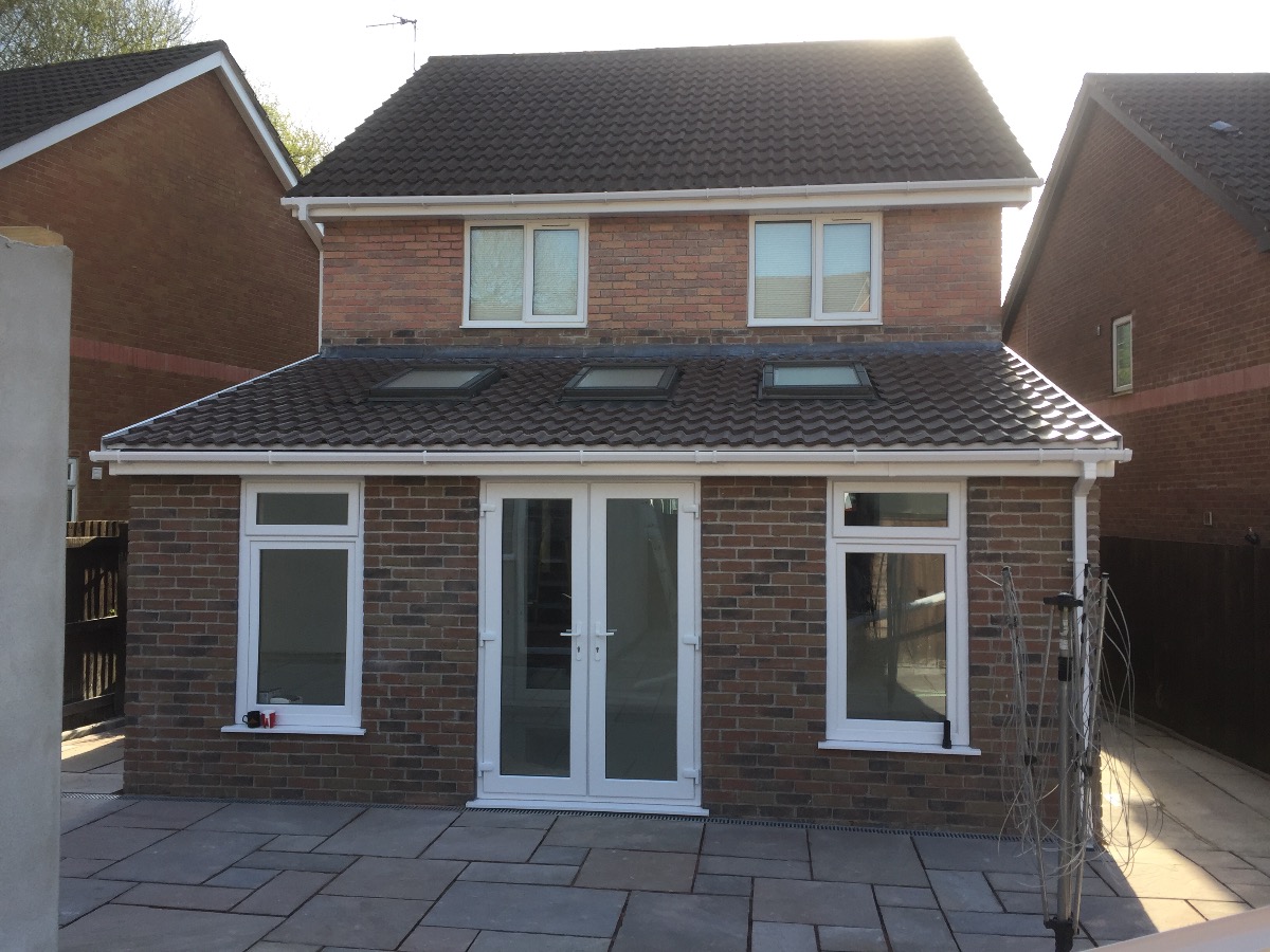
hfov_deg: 61.7
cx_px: 635
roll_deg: -0.3
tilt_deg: +2.8
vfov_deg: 48.2
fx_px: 1064
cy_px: 476
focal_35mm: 29
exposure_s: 1/565
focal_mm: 4.15
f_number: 2.2
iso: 32
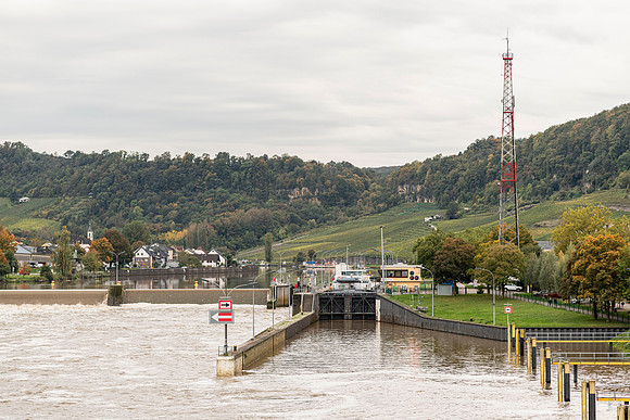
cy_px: 210
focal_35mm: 109
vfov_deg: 12.6
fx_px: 1903
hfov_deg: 18.8
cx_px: 315
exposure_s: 1/250
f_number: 2.8
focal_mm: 105
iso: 500
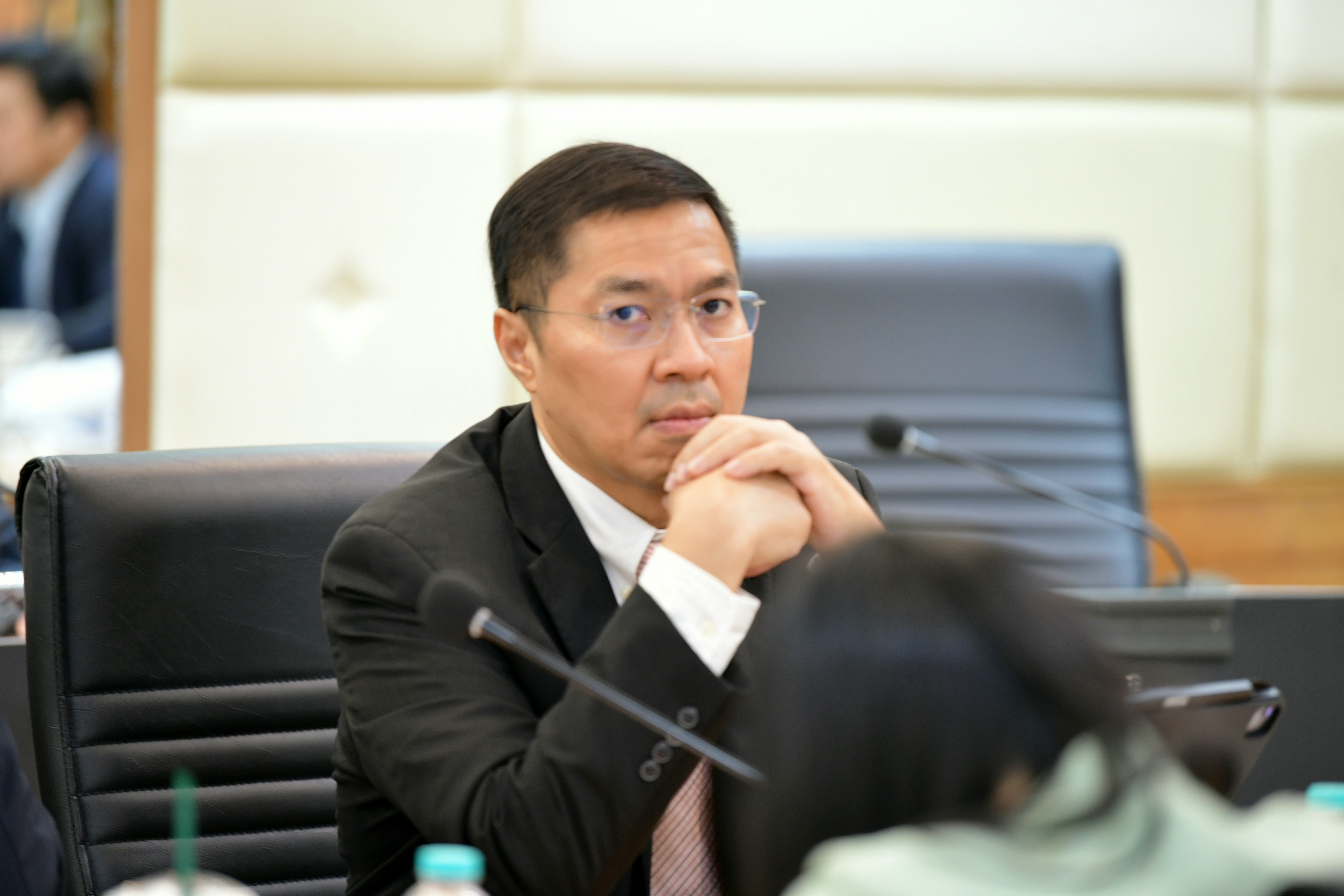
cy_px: 448
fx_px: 6533
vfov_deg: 7.8
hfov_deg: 11.7
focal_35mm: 175
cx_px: 672
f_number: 2.8
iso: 1600
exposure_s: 1/60.2
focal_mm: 175
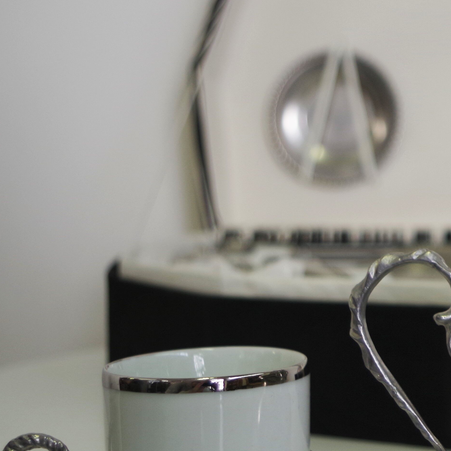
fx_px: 1238
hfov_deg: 19.0
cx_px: 601
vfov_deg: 20.6
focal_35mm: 84
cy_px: 189
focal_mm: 21.25
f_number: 4
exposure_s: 1/60
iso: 200
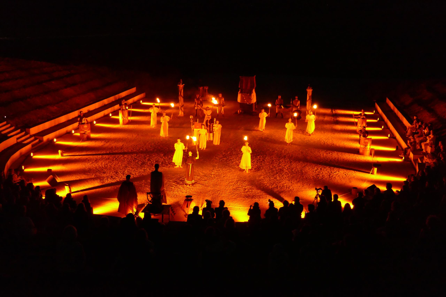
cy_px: 148
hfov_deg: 44.5
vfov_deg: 30.5
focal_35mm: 44
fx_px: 545
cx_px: 223
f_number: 3.5
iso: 3200
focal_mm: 16.3
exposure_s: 1/25
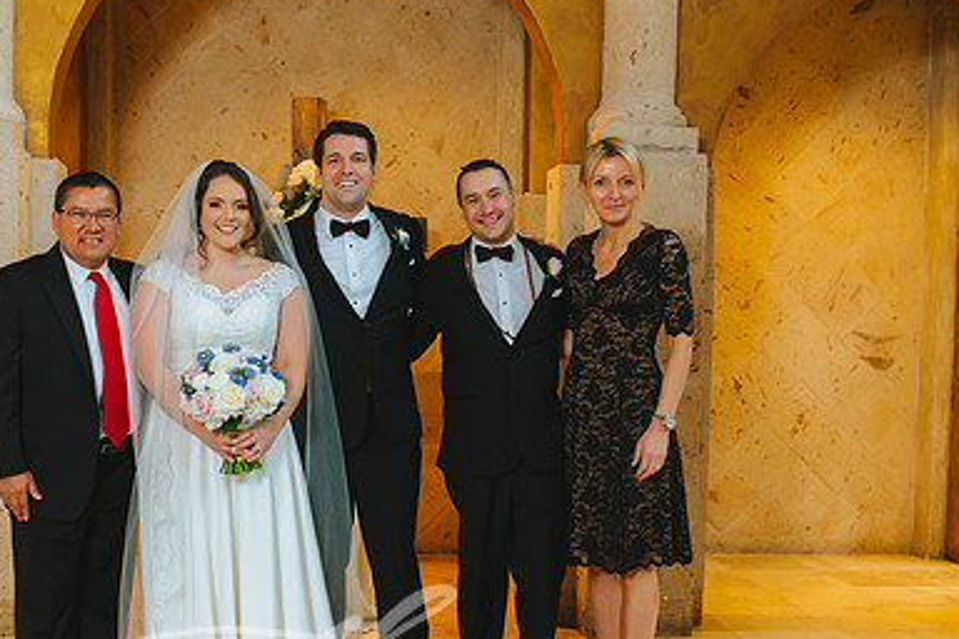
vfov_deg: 26.8
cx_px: 334
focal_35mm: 50
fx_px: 1332
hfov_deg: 39.2
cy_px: 441
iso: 4000
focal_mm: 30
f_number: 4
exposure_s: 1/160
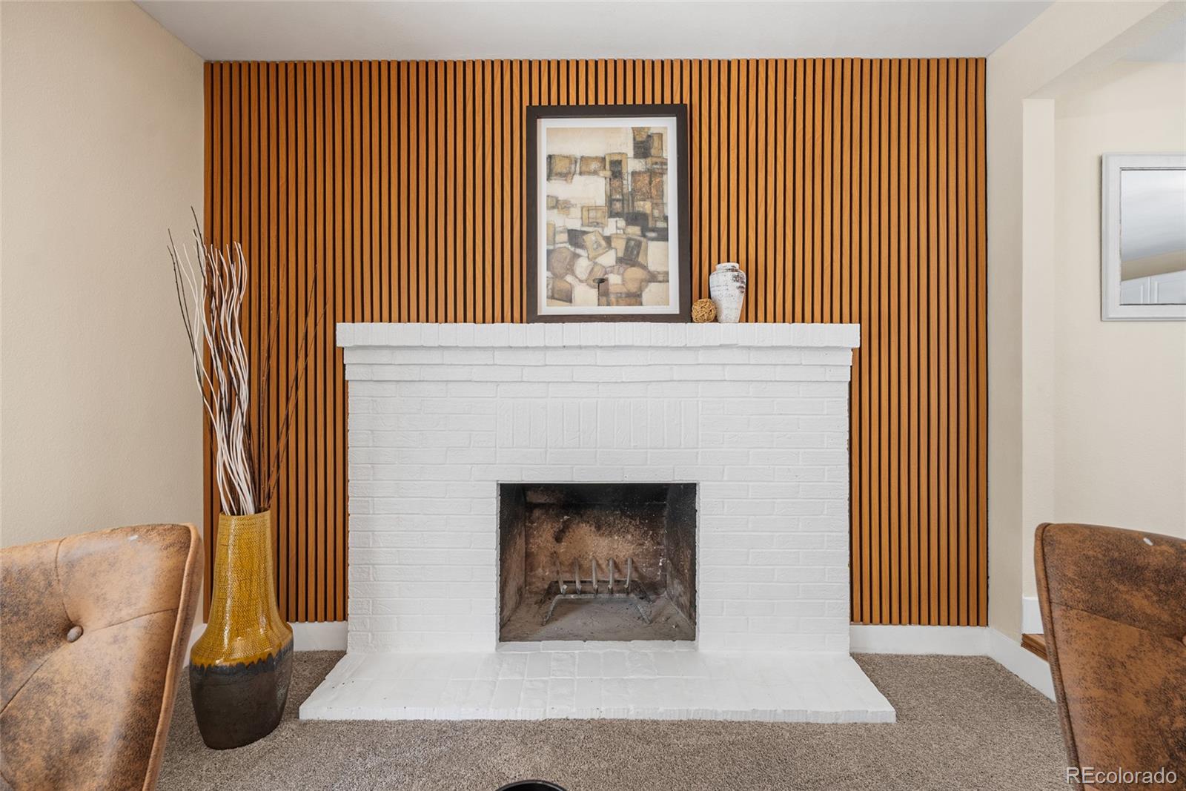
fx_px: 527
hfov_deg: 96.7
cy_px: 396
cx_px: 593
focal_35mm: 16
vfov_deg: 73.8
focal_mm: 16
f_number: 8
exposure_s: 1.3
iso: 200
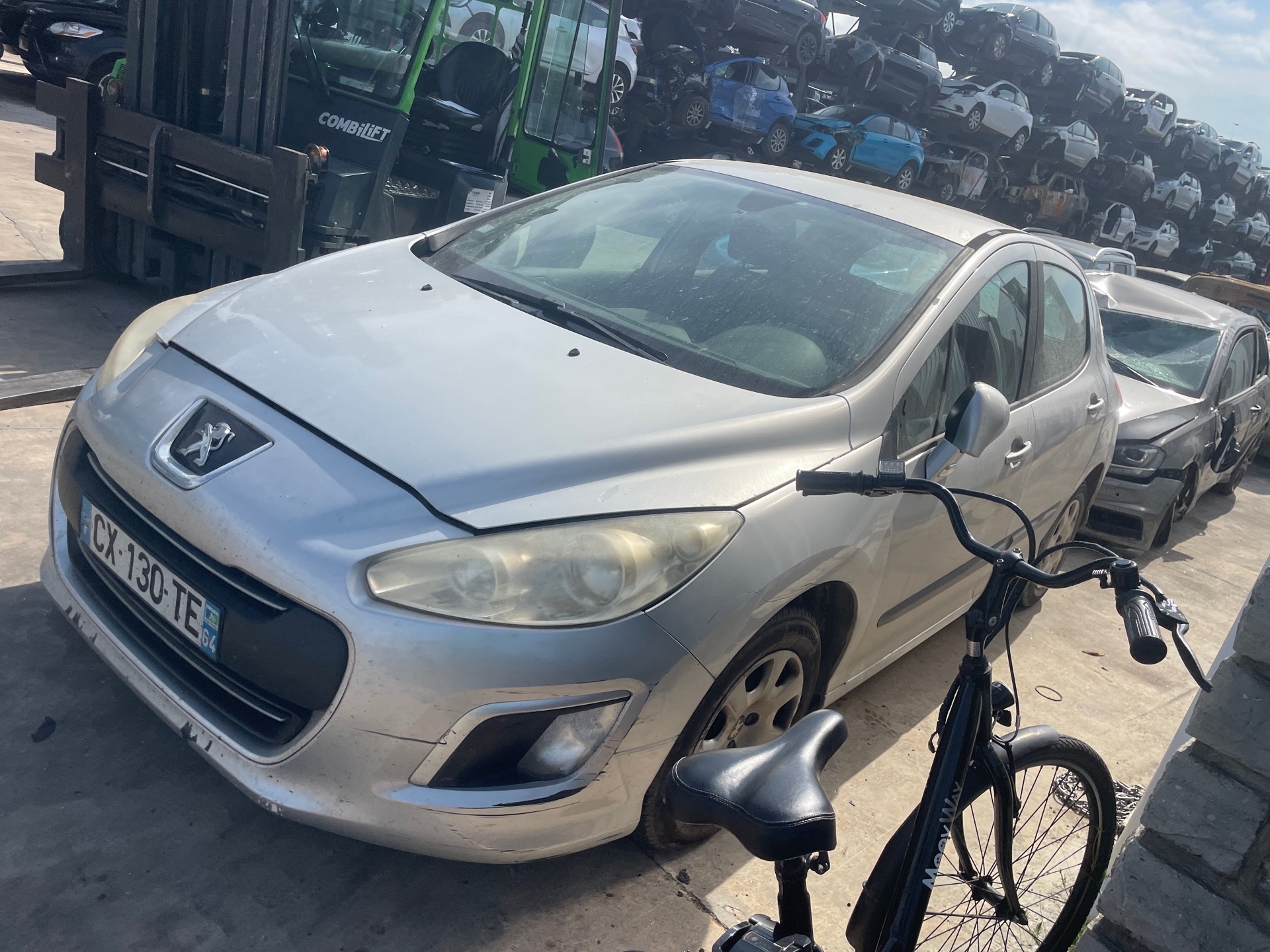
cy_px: 476
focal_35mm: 26
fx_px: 954
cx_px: 635
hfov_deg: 67.3
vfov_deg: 53.1
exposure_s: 1/4132
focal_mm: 4.2
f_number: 1.6
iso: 32
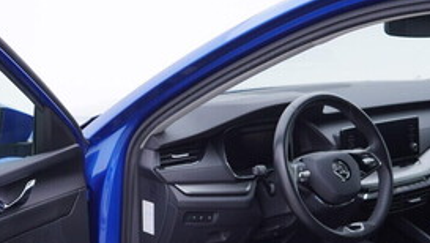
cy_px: 228
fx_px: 867
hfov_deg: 27.5
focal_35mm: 76
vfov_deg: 15.7
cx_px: 115
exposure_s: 1/50
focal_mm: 24
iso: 125
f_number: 3.2
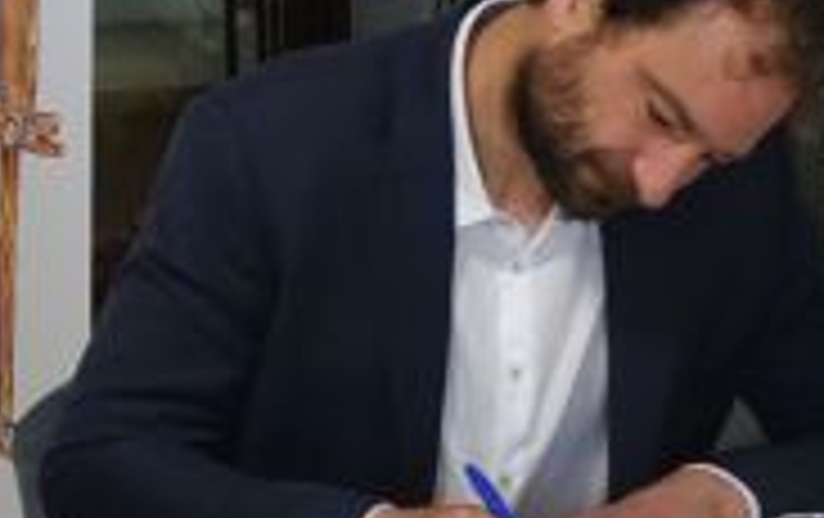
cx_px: -311
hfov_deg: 12.6
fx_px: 3599
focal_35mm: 160
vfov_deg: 8.2
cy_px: 106
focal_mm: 16.43
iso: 800
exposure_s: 1/40
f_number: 2.8
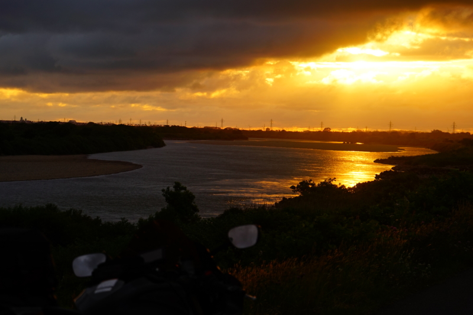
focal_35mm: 103
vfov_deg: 13.3
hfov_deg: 19.8
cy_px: 158
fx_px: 1353
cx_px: 236
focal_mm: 69
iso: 100
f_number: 6.3
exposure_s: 1/160
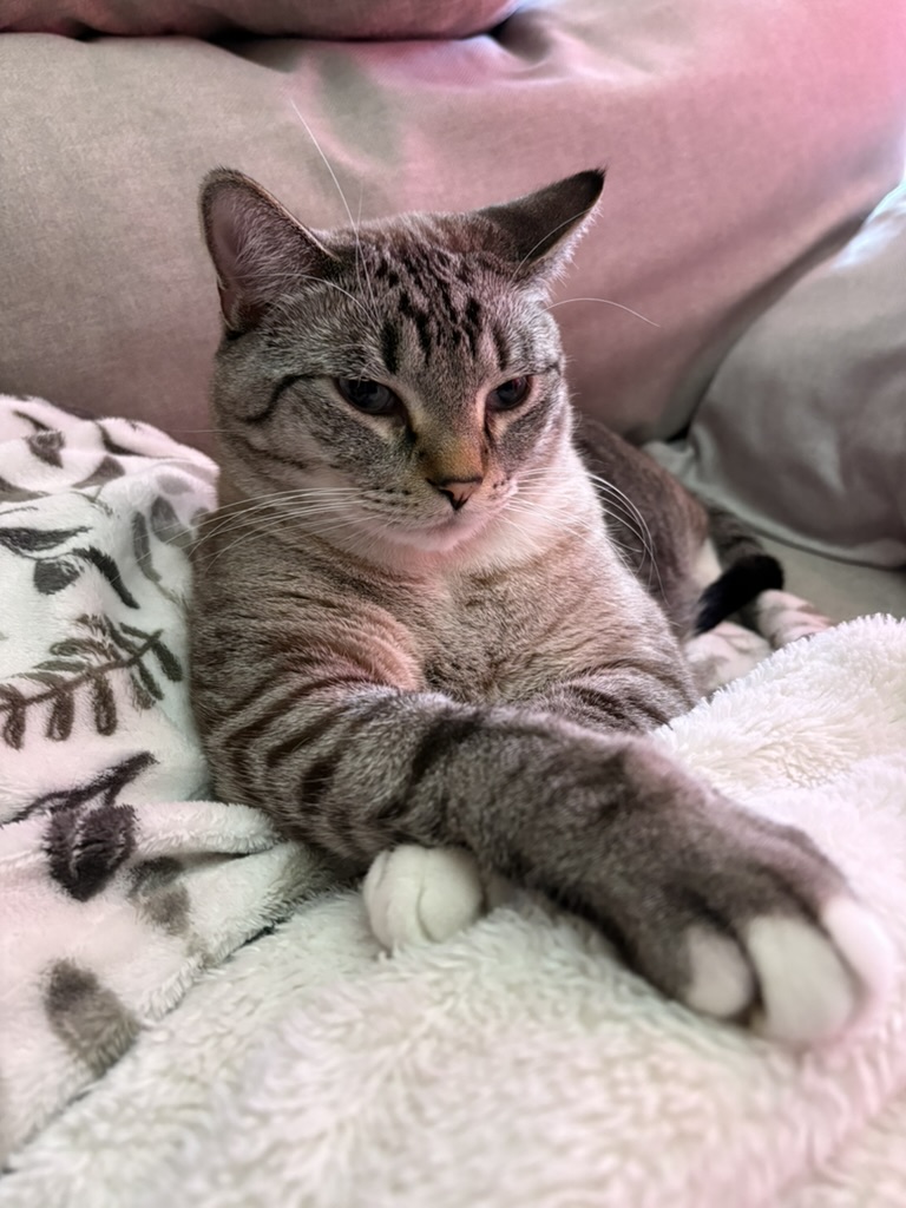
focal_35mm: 26
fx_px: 907
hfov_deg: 53.1
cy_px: 604
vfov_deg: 67.3
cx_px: 453
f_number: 1.6
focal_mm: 5.96
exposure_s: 1/60
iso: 400
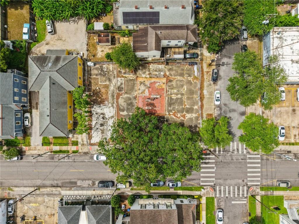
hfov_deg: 71.6
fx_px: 207
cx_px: 150
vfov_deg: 56.8
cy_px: 112
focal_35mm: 24
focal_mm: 8.7
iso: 200
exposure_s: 1/4000
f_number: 1.8
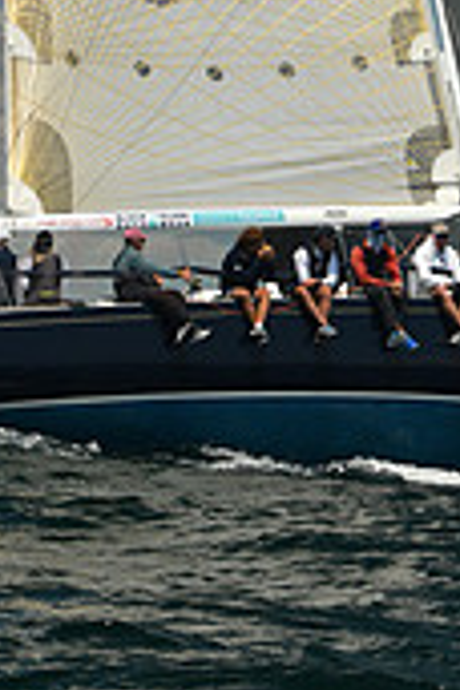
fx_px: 4868
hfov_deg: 5.4
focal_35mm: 254
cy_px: -371
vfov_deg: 7.9
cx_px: 418
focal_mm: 75
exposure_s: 1/640
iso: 320
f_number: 9
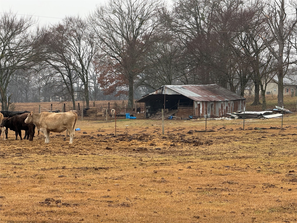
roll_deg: -0.4
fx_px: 1030
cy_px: 112
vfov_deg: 12.3
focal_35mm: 120
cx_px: 148
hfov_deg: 16.4
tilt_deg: -0.6
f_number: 2.8
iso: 80
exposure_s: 1/99
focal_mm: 15.66
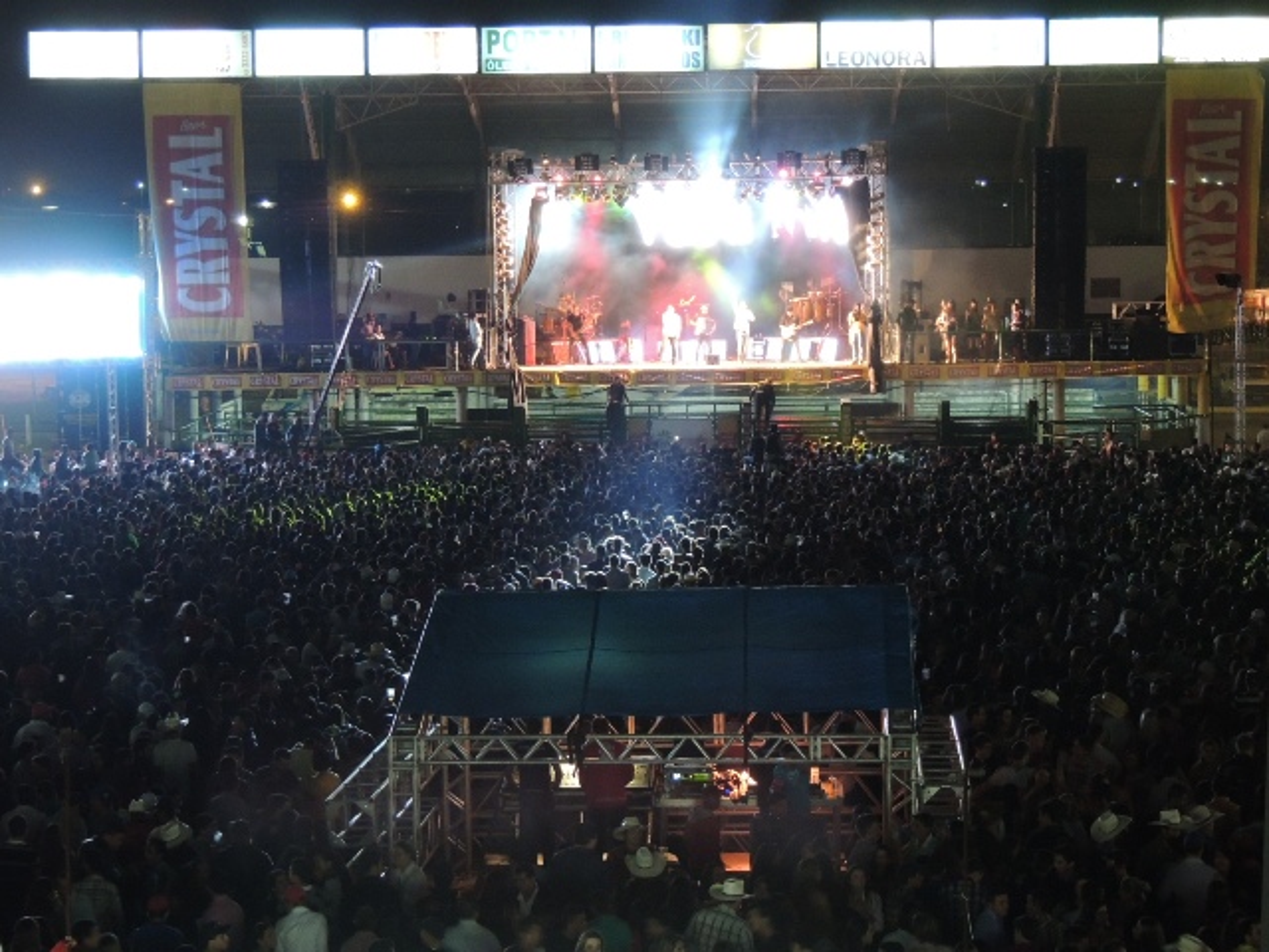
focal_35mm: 90
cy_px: 476
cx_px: 634
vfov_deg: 16.4
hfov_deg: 21.8
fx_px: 3299
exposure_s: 1/6
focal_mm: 16
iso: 800
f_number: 4.1
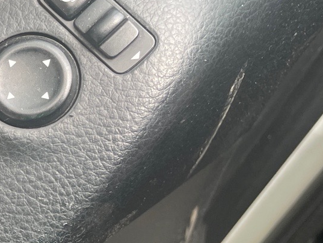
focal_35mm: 93
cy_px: 169
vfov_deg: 15.9
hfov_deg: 17.5
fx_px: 868
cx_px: -244
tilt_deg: -45.9
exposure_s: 1/123
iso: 32
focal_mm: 4.2
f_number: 1.6
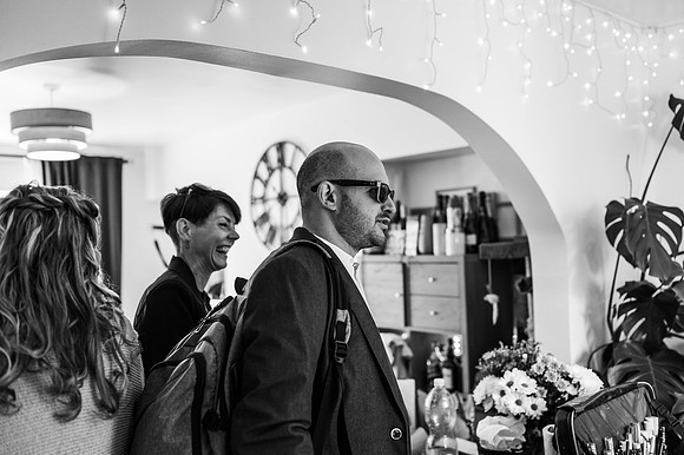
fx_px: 665
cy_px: 228
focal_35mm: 35
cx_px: 342
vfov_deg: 37.8
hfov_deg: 54.5
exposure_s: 1/200
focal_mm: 35
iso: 720
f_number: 2.2
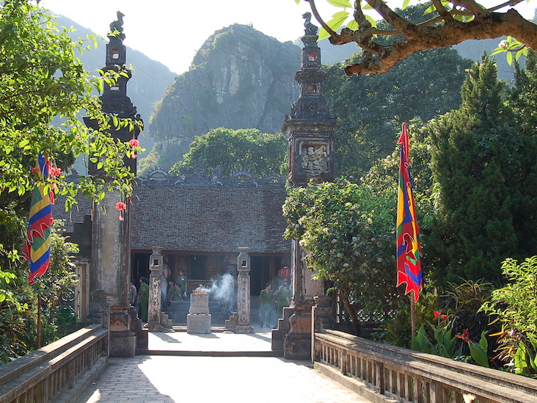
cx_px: 235
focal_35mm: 59
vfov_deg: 25.0
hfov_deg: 32.9
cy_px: 191
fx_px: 910
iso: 400
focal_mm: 31
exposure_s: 1/200
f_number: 8
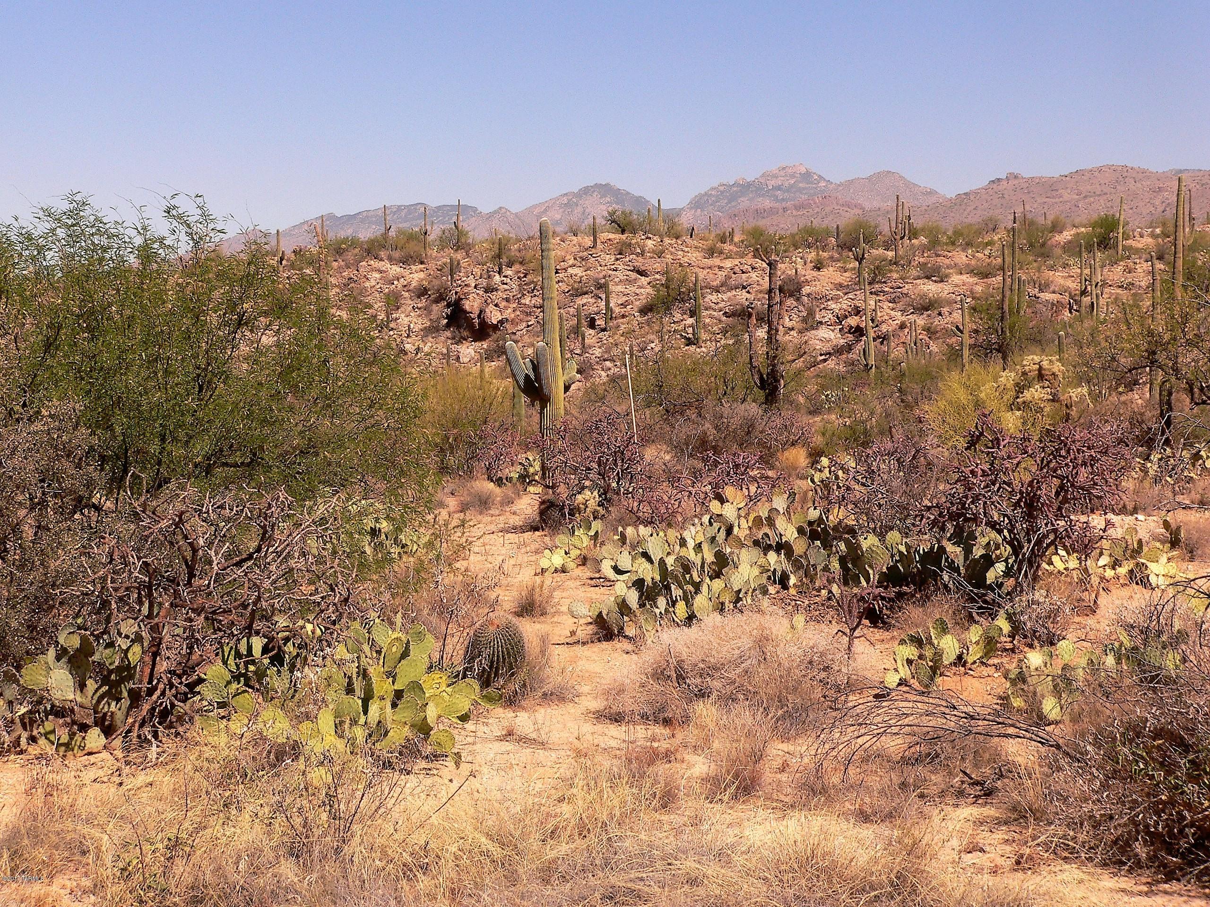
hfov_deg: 33.8
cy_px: 454
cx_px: 605
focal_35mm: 57
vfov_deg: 25.7
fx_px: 1992
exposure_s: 1/500
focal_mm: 9.4
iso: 80
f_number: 5.2
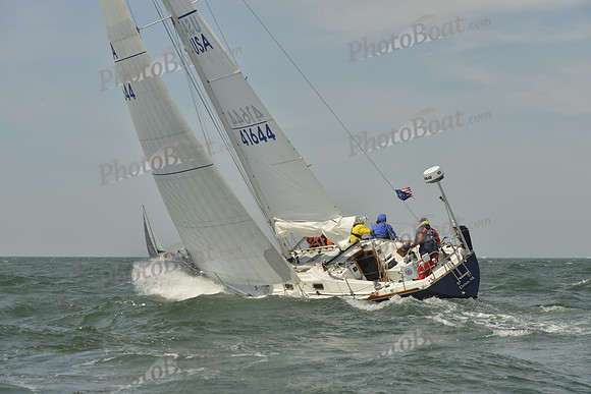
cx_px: 296
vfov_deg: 19.5
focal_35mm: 70
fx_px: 1149
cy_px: 197
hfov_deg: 28.8
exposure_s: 1/1250
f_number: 8
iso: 200
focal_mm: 70
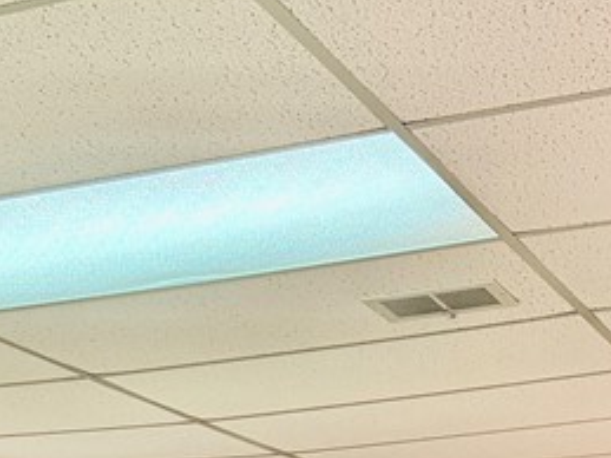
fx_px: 1676
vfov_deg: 14.3
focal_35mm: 95
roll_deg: +1.2
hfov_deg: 20.7
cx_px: 278
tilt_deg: +1.1
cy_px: 725
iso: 320
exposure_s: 1/60
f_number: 1.78
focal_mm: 6.76
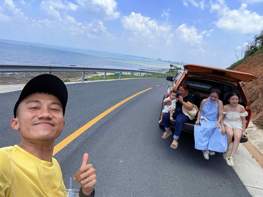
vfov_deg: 58.9
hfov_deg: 73.9
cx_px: 132
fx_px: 175
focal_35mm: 23
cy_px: 98
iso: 32
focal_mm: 2.69
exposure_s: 1/740
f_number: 1.9
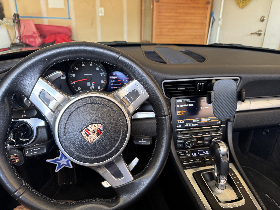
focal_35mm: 24
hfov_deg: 71.6
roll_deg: -0.5
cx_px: 140
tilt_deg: -21.4
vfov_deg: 56.8
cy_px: 105
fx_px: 194
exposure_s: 1/121
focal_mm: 6.76
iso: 160
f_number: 1.78
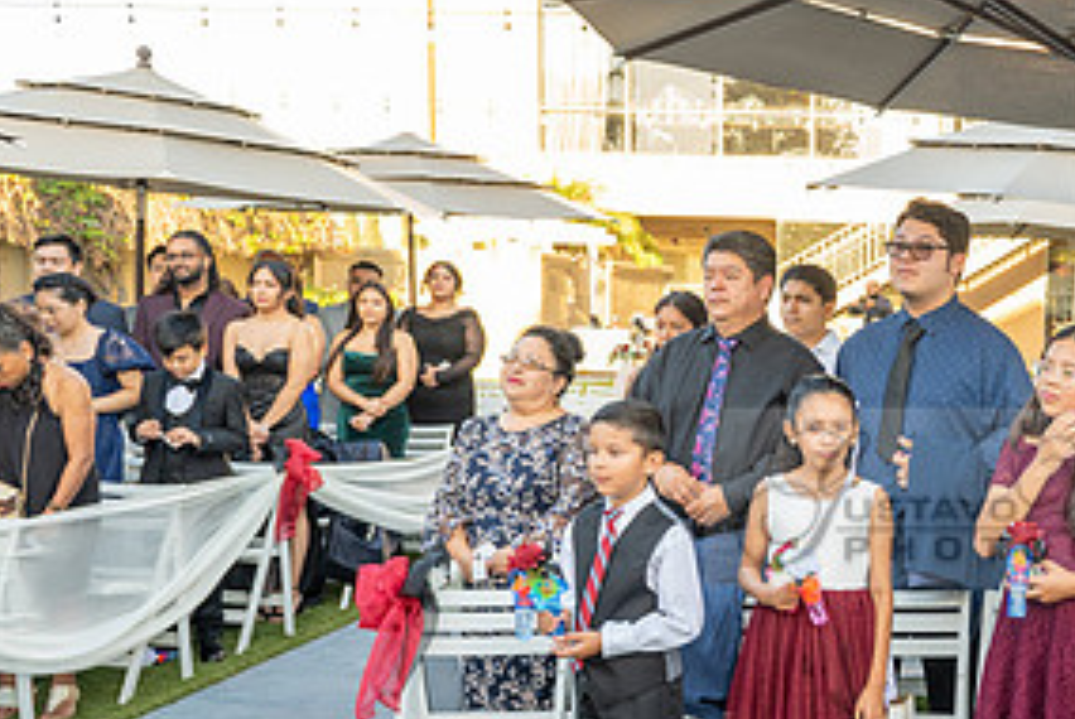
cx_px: 1033
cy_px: 498
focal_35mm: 49
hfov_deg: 36.8
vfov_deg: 27.4
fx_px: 1465
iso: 500
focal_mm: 24
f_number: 5.6
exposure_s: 1/200
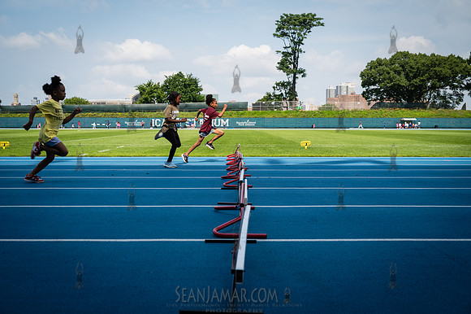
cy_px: 157
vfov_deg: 36.7
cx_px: 236
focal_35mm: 36
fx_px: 472
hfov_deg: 53.0
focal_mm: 35
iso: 100
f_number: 5
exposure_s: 1/500
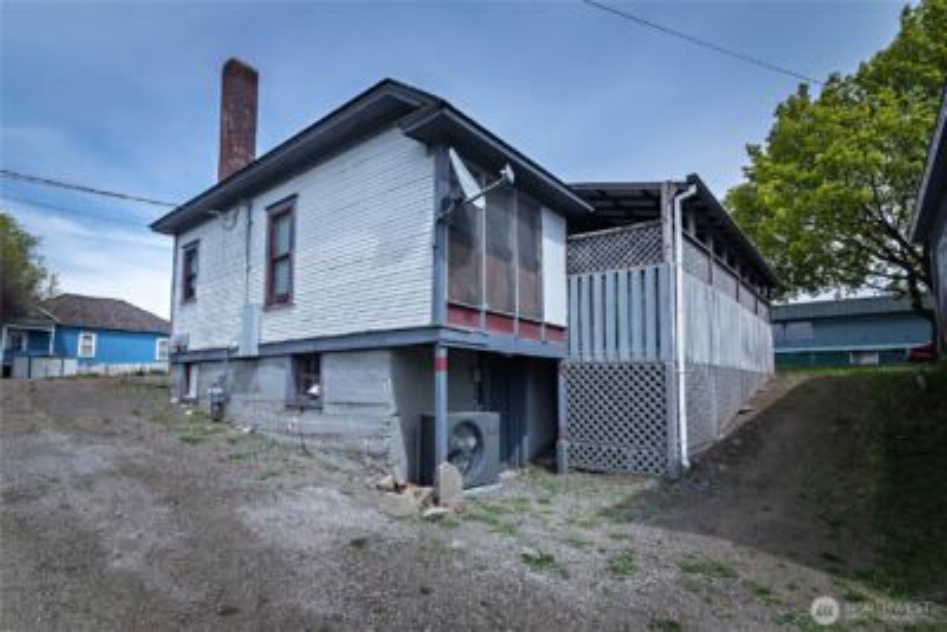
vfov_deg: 67.4
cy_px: 316
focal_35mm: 18
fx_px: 474
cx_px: 474
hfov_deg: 90.0
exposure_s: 1/160
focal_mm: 18
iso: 200
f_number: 14
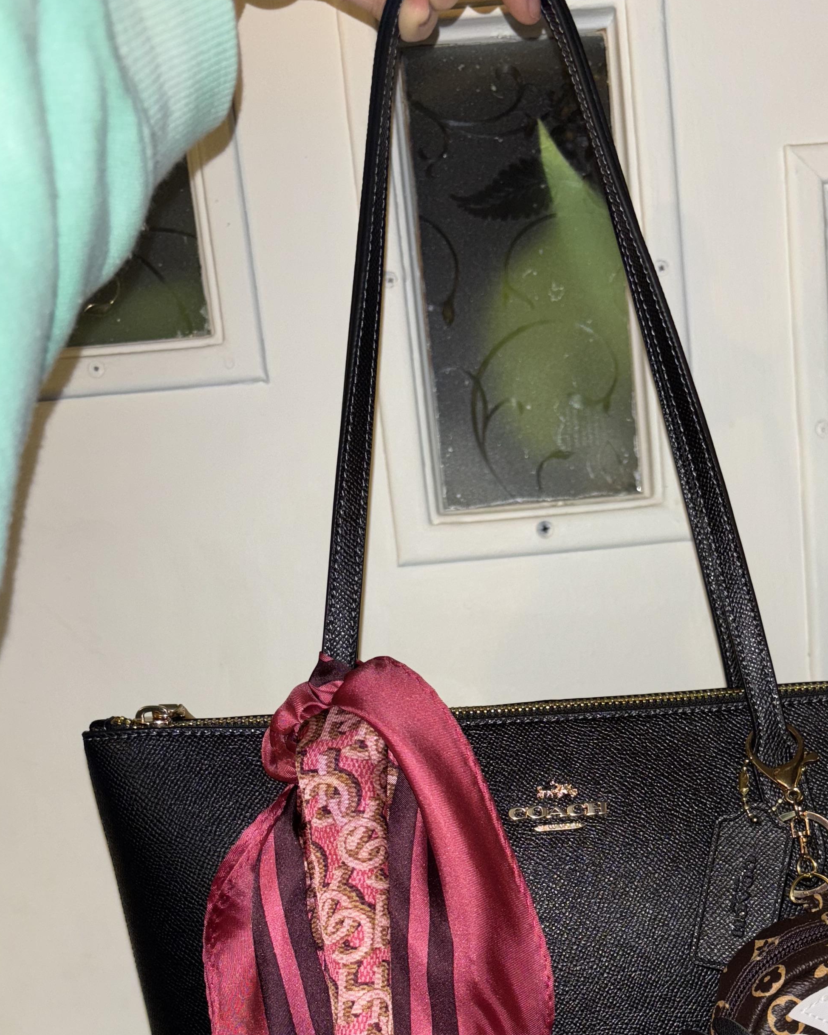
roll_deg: +5.5
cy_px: 810
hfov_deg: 35.3
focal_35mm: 42
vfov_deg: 42.1
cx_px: 549
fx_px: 1286
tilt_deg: -8.4
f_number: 1.6
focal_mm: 5.96
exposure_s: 1/37
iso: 50
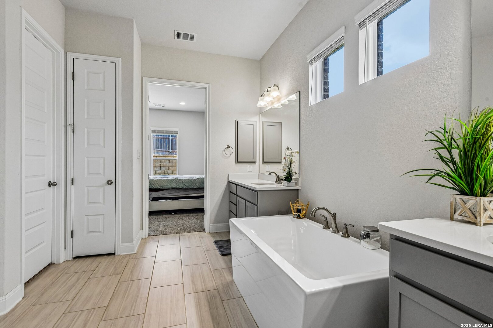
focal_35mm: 17
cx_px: 246
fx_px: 233
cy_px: 164
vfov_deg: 70.4
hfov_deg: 93.3
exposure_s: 1/25
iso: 400
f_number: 8
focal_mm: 17
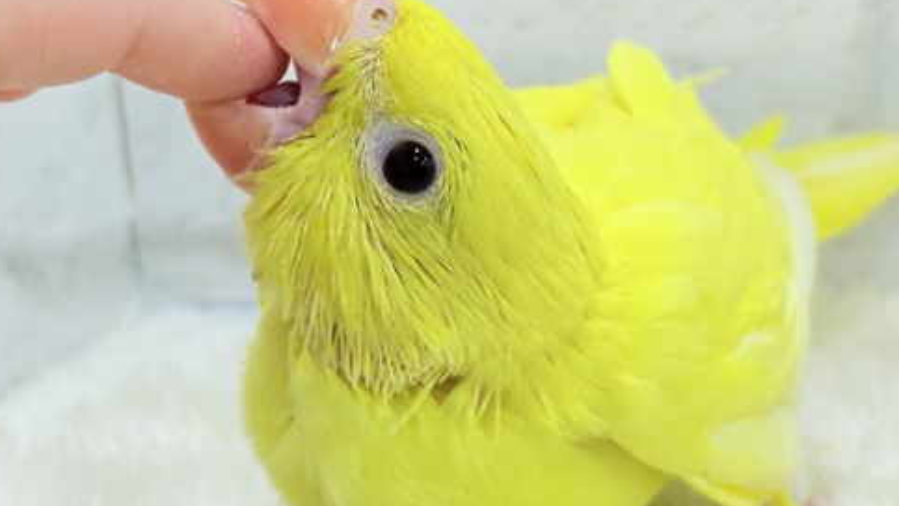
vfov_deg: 16.1
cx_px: 514
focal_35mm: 75
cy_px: 153
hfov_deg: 28.2
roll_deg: +3.7
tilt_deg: -11.2
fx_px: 1788
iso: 64
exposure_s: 1/100
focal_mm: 5.96
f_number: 1.6
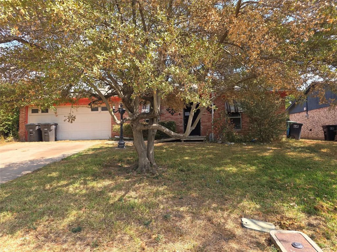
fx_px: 224
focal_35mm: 23
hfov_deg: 73.9
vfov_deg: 58.9
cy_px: 126
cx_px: 168
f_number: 1.7
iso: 12
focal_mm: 6.25
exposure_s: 1/270
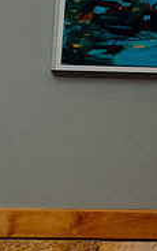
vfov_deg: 16.2
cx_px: -197
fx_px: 883
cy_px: 159
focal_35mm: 129
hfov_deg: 9.3
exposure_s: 1/160
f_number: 5
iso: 2500
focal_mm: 38
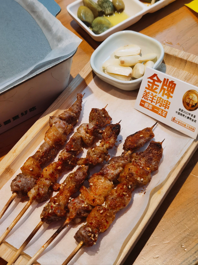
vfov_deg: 33.8
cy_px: 132
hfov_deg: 25.7
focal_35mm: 57
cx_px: 99
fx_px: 435
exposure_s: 1/100
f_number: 1.9
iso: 125
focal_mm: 6.71
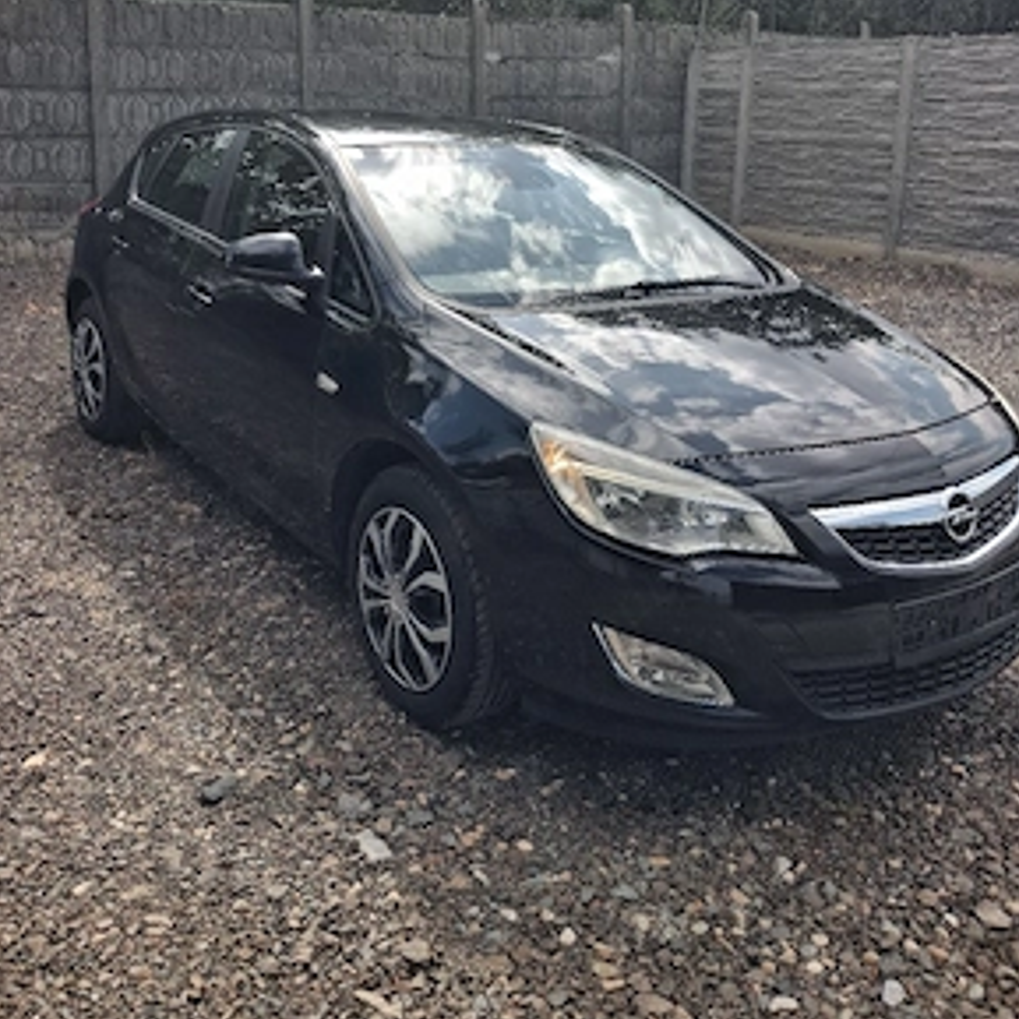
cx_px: 497
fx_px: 1099
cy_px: 328
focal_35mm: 33
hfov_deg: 49.7
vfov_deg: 48.8
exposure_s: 1/263
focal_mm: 4
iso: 25
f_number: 1.8
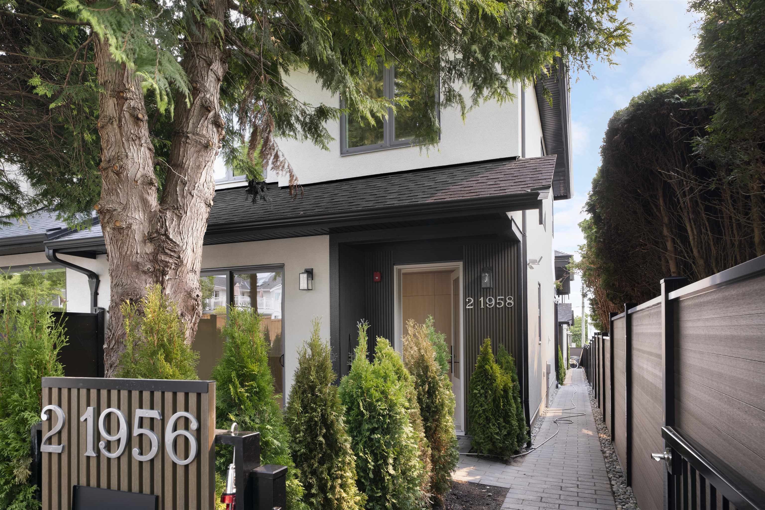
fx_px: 467
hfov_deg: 78.6
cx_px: 382
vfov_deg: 57.2
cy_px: 255
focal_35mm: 22
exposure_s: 1/2.5
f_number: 10
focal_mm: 22
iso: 50
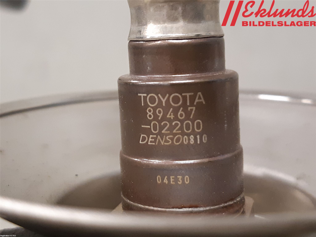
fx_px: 237
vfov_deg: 53.1
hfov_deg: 67.3
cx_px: 158
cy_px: 118
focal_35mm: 26
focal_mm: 3.93
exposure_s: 1/50
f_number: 1.7
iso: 250
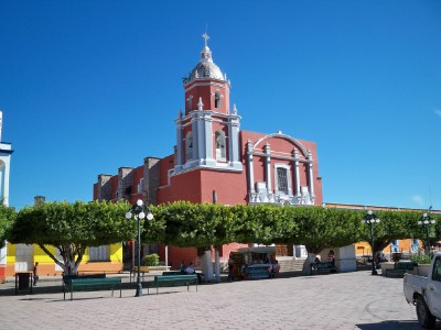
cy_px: 165
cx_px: 220
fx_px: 446
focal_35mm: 35
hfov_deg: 52.6
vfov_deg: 40.7
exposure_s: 1/500
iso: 64
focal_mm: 6.3
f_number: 4.7
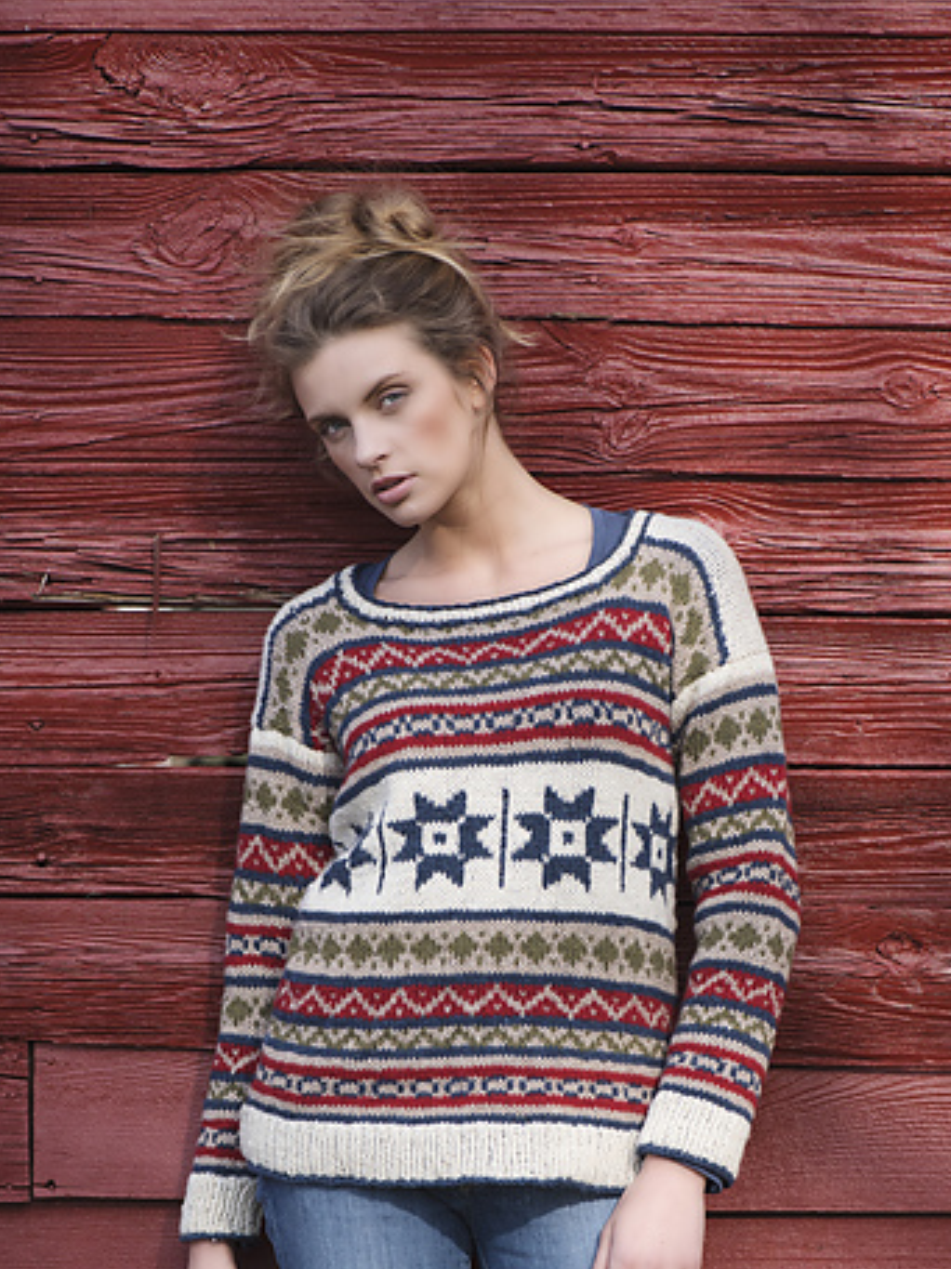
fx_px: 5204
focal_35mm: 142
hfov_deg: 10.4
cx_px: 551
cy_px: 890
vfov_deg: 13.9
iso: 800
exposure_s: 1/1600
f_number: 6.3
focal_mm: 105
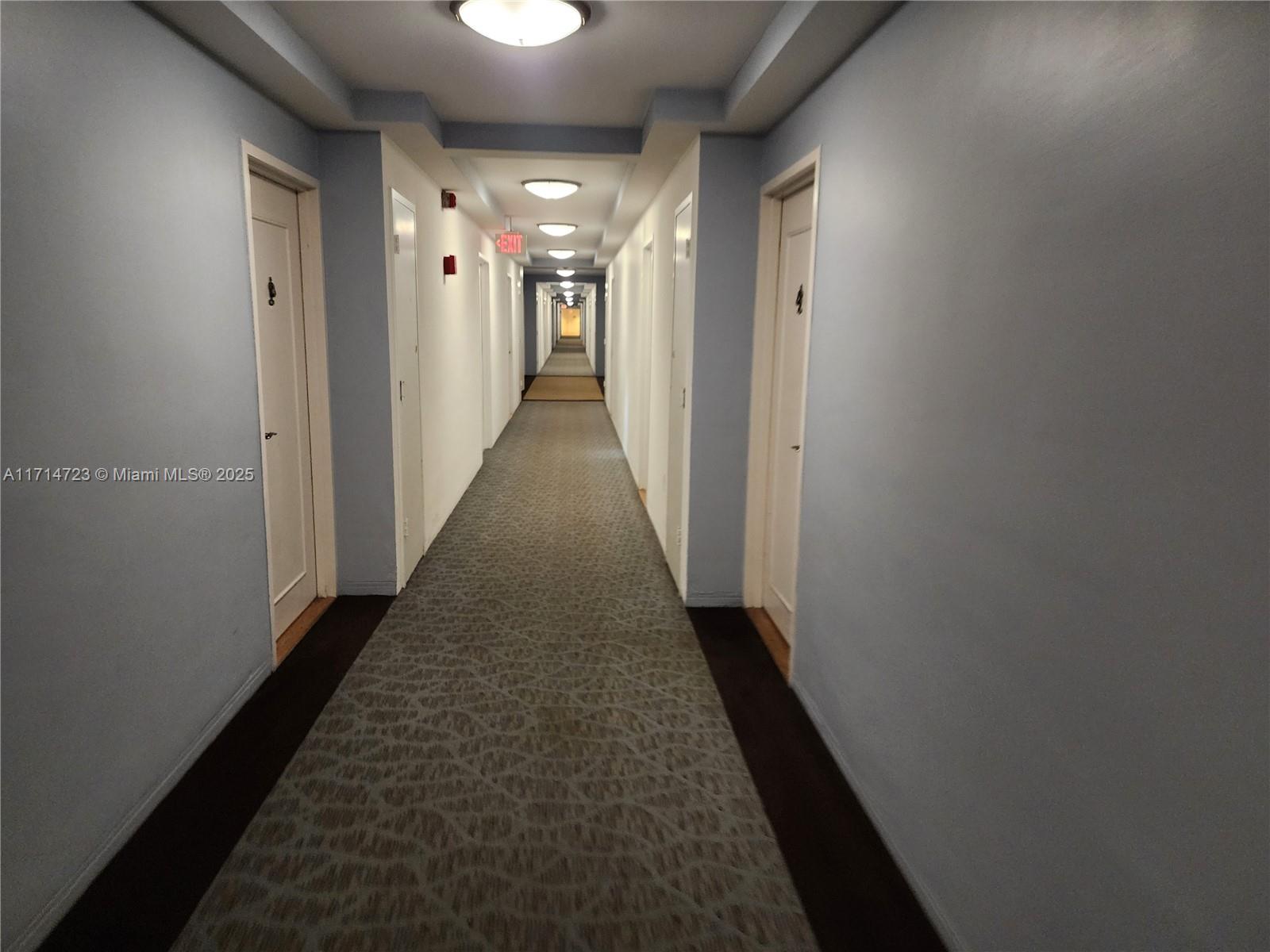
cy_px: 476
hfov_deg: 73.9
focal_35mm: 23
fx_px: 844
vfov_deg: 58.9
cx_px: 635
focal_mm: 6.4
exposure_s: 1/24
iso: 500
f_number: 1.8
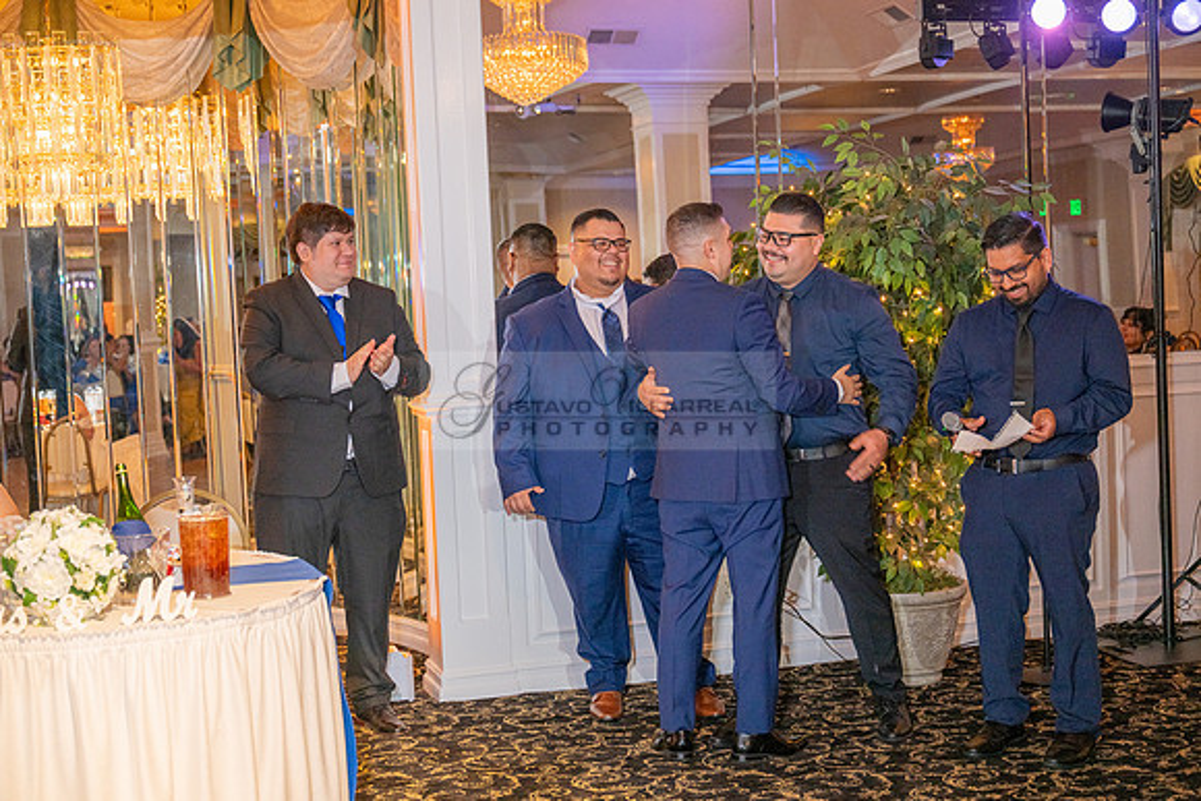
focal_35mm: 51
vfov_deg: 26.5
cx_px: 600
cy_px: 400
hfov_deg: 38.9
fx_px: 1702
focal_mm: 51
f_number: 3.2
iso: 640
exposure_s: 1/160
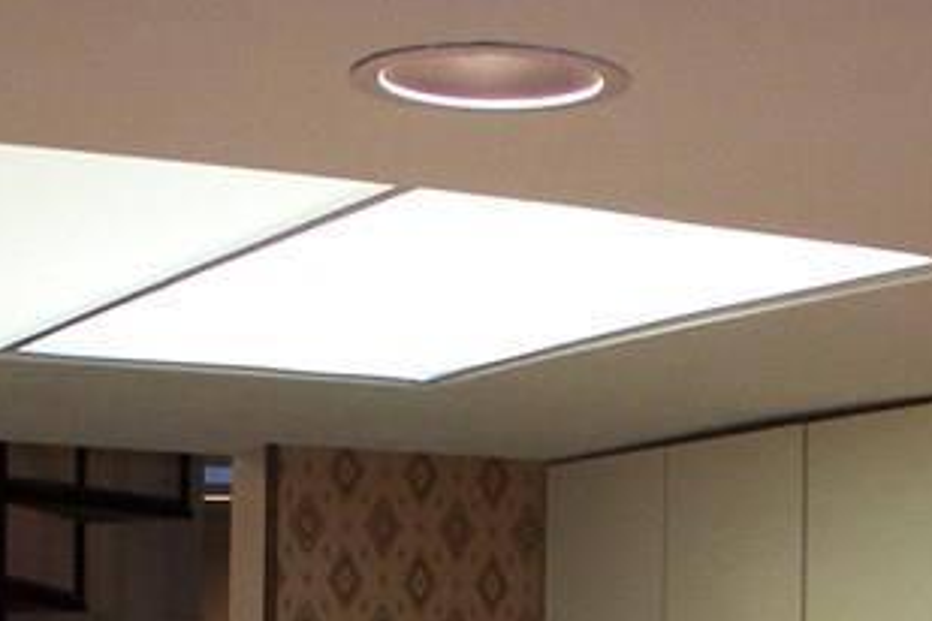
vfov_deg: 10.0
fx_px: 3391
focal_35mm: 131
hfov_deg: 15.6
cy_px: 1058
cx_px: 519
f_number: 2.8
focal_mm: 6.3
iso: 140
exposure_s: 1/45
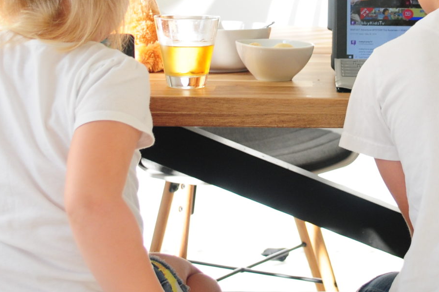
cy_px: 14
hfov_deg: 19.1
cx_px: 321
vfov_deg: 12.7
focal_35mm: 106
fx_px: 1296
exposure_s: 1/250
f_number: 4
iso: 320
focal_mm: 25
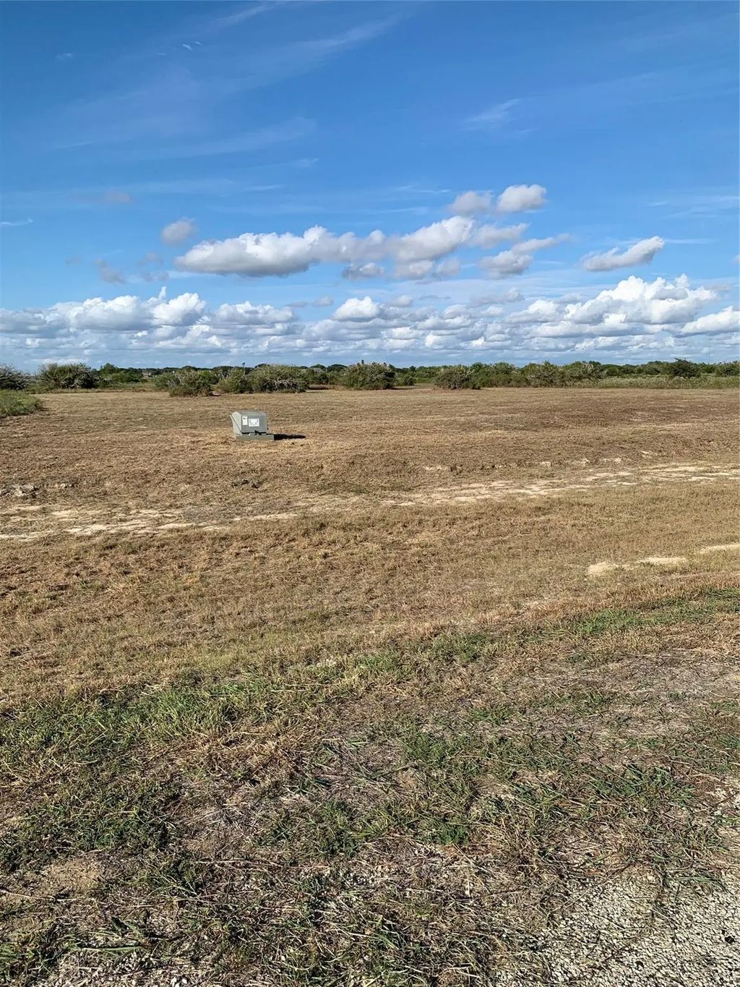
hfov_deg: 53.1
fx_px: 741
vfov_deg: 67.3
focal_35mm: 26
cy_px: 494
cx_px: 370
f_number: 1.8
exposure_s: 1/2681
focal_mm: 4.25
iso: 25
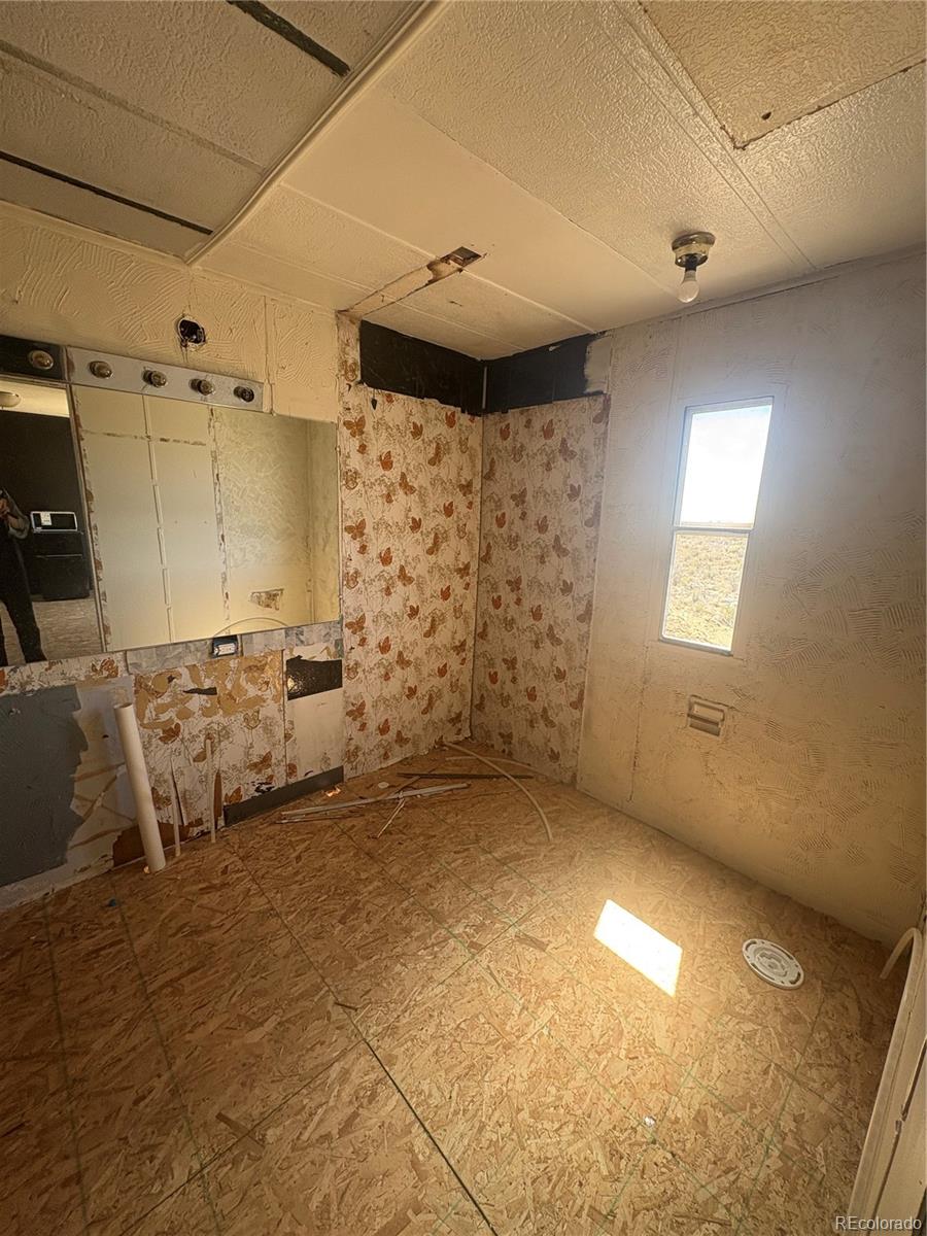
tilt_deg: -11.2
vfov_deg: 102.1
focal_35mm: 14
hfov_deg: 85.7
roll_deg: +0.3
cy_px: 618
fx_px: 500
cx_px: 464
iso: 125
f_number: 2.2
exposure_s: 1/99
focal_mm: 2.22
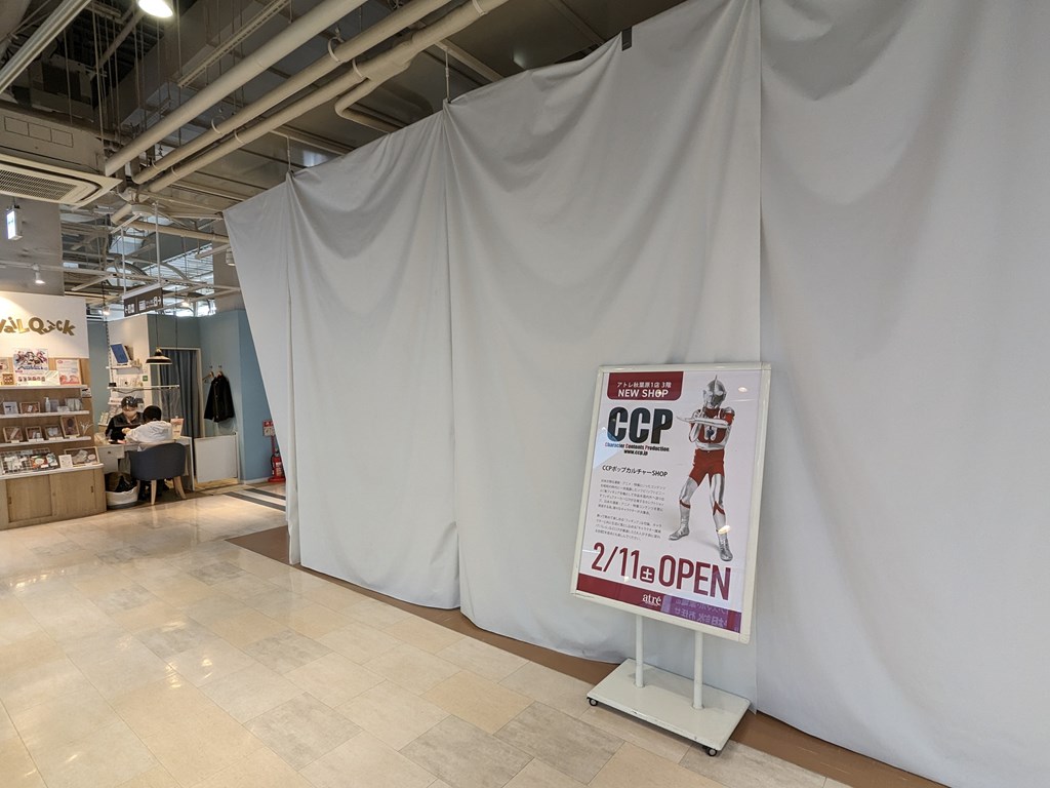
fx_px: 485
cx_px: 525
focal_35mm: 16
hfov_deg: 94.5
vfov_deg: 78.1
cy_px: 394
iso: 95
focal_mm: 2.35
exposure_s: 1/60
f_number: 2.2
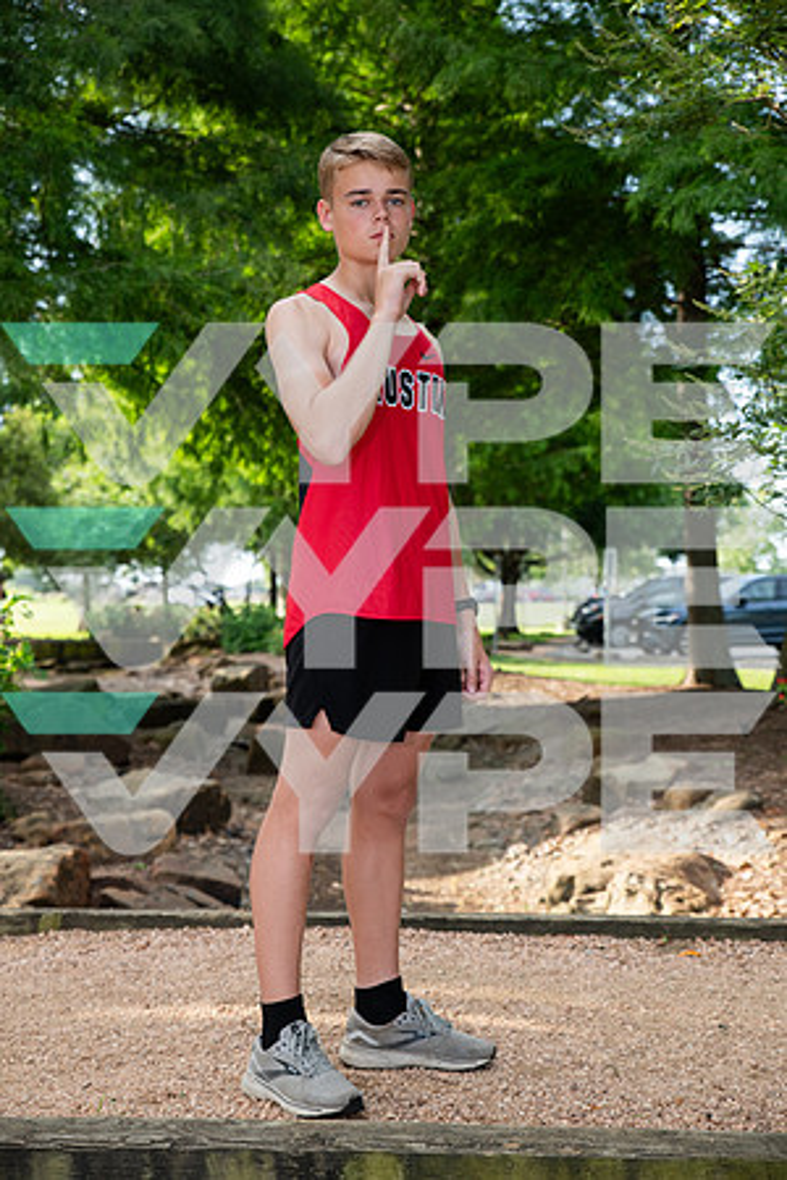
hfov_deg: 24.6
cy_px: 590
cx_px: 394
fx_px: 1803
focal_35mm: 55
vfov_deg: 36.2
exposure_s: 1/500
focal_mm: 55
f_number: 4.5
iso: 400
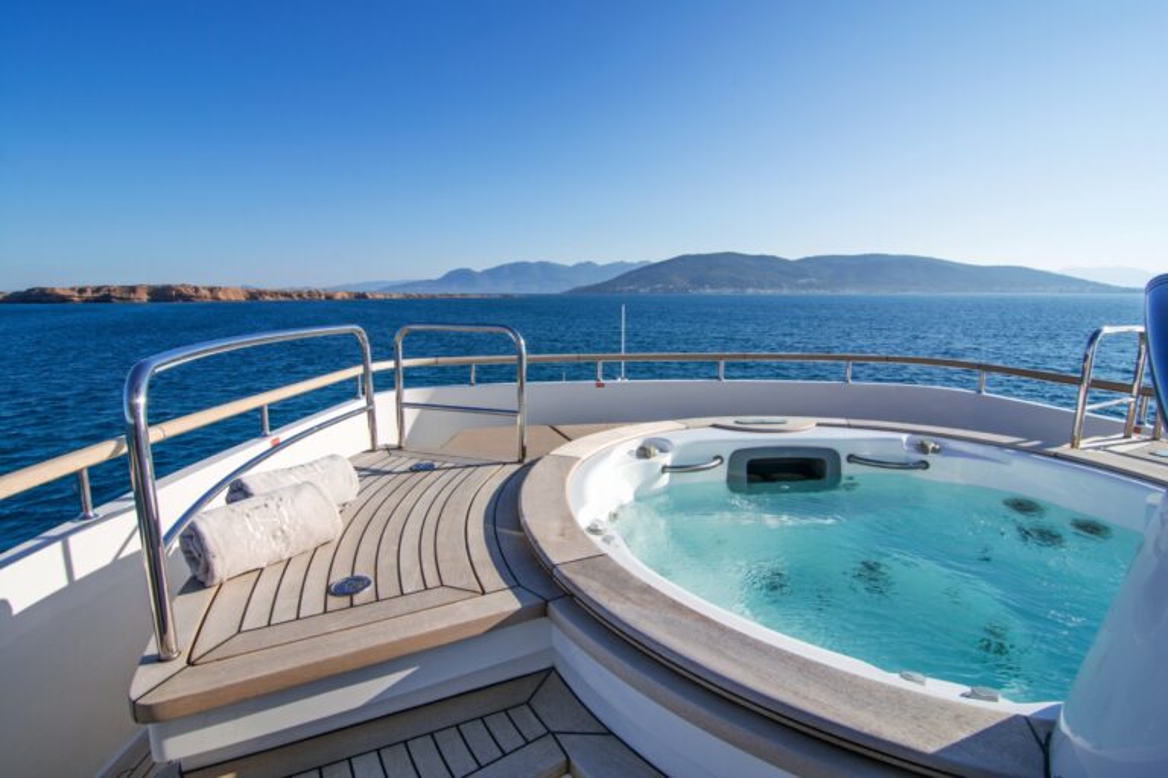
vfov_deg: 69.7
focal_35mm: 17
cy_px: 389
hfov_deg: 92.4
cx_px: 584
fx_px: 560
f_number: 10
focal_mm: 11.5
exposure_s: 1/200
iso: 100
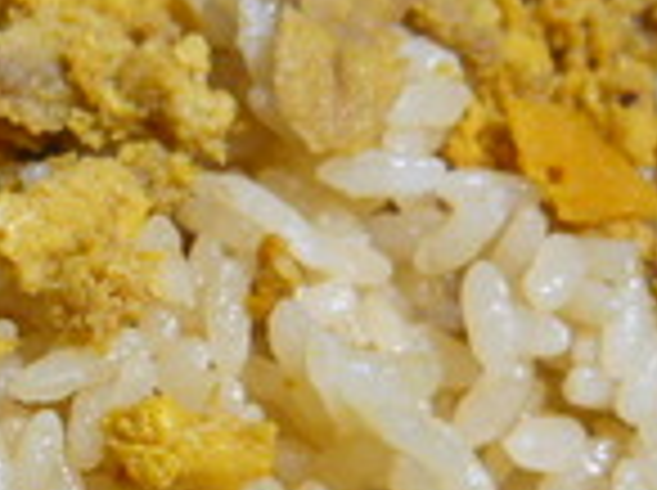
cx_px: 32
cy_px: 299
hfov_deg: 20.2
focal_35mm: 95
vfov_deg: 15.5
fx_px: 1800
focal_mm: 5.5
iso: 400
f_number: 2.8
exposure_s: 1/30
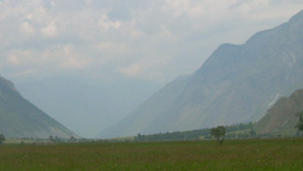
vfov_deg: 10.5
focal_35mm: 115
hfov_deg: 18.5
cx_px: 82
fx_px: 924
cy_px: 5
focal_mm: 6.3
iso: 50
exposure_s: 1/420
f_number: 4.6
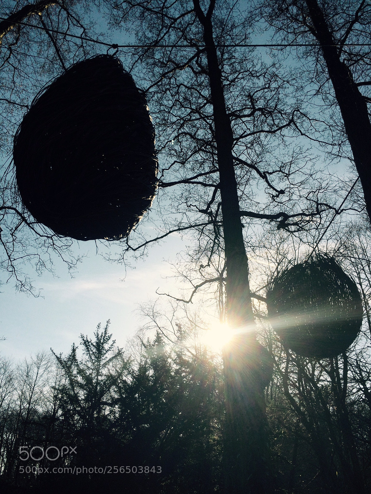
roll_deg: -1.7
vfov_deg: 61.7
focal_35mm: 29
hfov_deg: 48.2
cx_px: 186
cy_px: 247
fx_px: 414
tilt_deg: +35.1
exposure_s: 1/2564
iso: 32
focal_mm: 4.15
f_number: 2.2
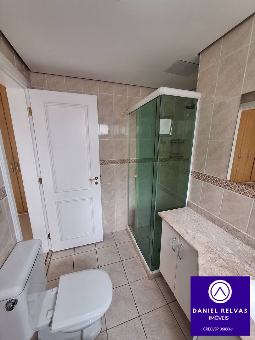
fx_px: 128
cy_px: 170
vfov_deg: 106.2
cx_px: 128
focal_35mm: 13
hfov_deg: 89.9
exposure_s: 1/40
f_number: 2.2
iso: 100
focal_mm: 1.74
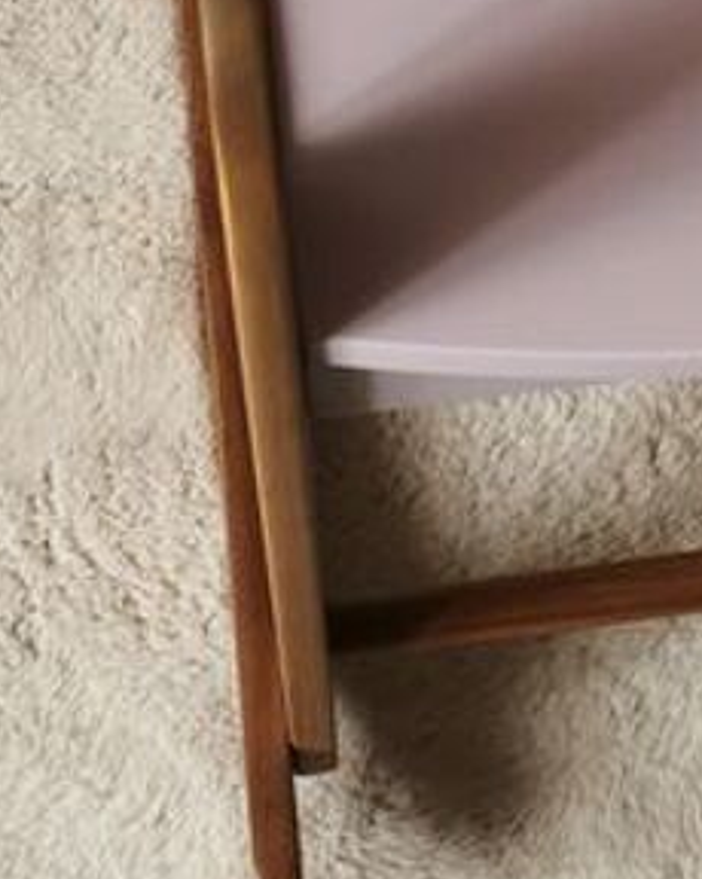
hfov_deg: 12.6
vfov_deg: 15.0
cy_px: -282
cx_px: 598
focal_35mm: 122
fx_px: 3172
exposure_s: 1/100
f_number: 1.6
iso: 100
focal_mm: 5.56
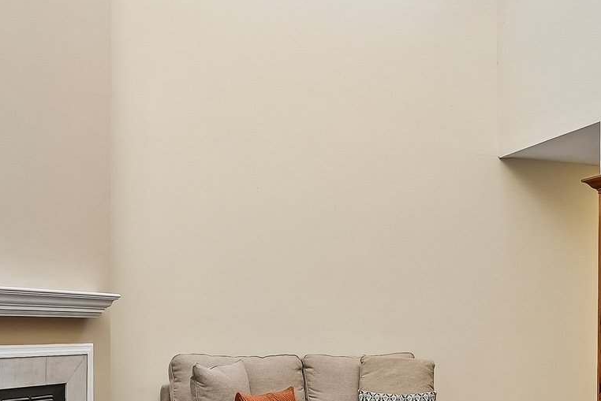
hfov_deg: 44.1
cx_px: 339
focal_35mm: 44
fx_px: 741
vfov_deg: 29.3
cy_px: 346
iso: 640
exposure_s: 1/15
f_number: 7.1
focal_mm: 16.5
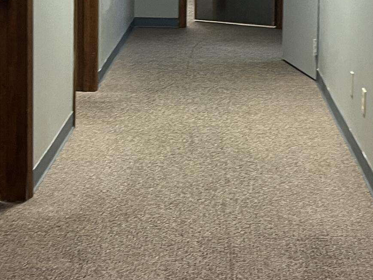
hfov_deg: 21.7
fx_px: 970
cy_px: 11
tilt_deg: -7.1
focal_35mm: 90
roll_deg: -0.7
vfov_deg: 16.1
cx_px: 232
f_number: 1.5
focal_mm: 5.7
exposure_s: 1/60
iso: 200
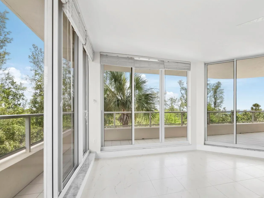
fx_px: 137
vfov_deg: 71.5
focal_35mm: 18
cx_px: 157
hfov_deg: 86.8
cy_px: 108
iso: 400
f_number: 11
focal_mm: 7
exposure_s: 1/25
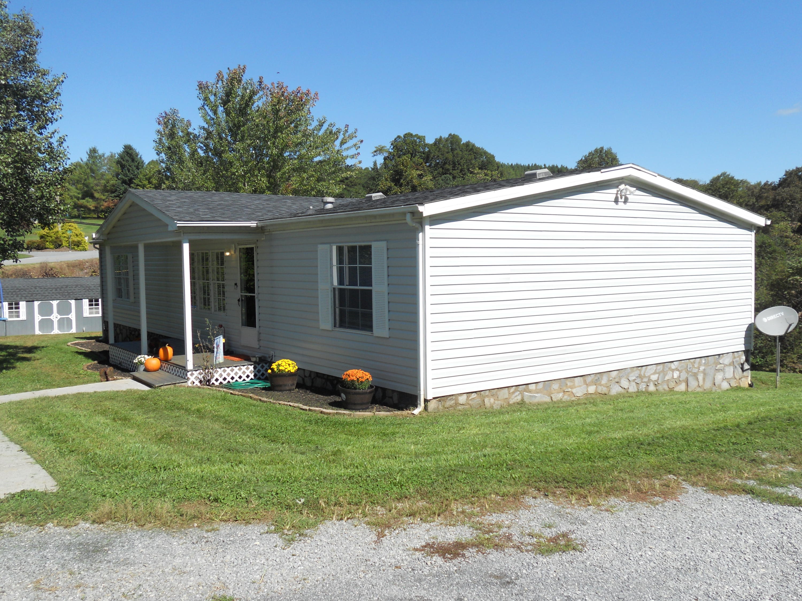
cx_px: 401
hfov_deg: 56.8
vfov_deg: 44.2
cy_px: 300
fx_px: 741
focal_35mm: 32
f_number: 3.5
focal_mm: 5.8
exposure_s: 1/800
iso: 80
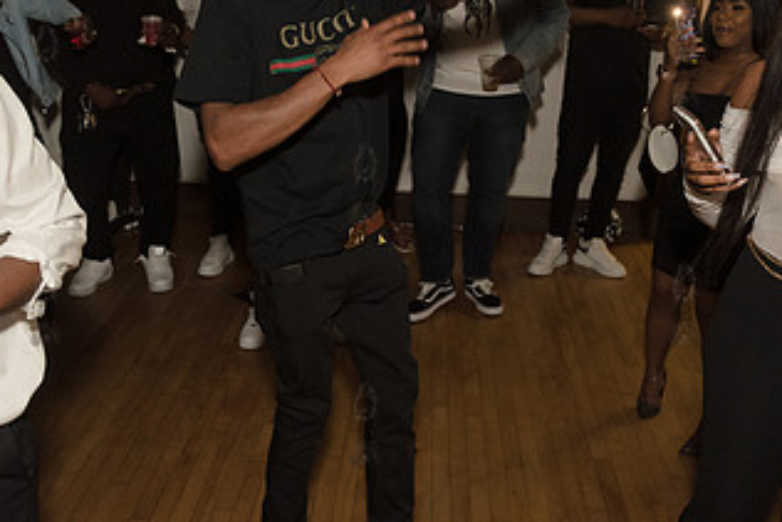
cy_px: 182
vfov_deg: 30.4
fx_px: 956
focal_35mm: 44
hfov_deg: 44.5
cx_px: 364
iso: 2000
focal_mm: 24
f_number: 3.5
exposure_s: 1/320
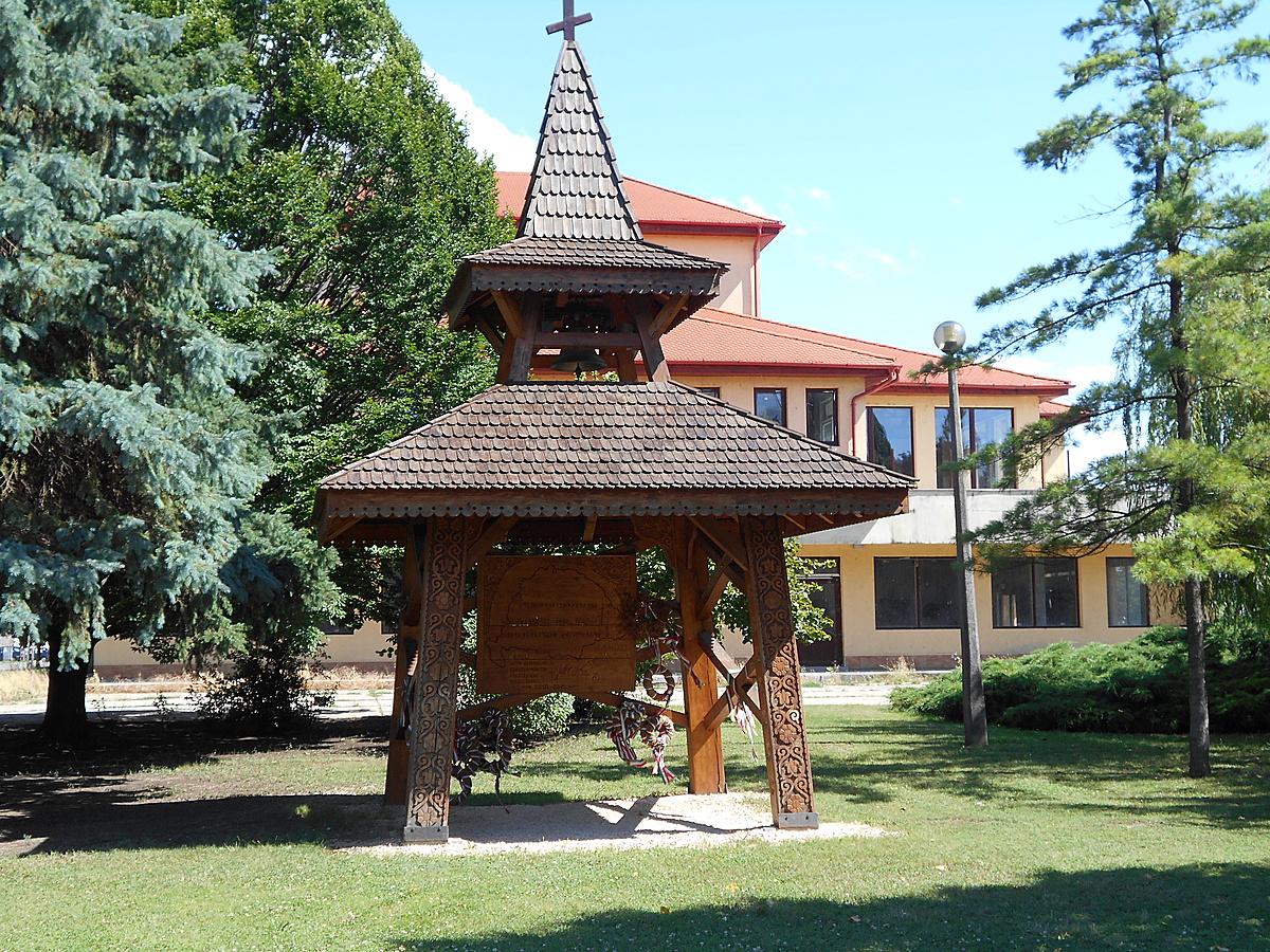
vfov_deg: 29.1
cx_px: 635
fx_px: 1834
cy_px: 476
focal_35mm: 50
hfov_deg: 38.2
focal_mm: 8.8
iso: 80
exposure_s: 1/250
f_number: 4.5
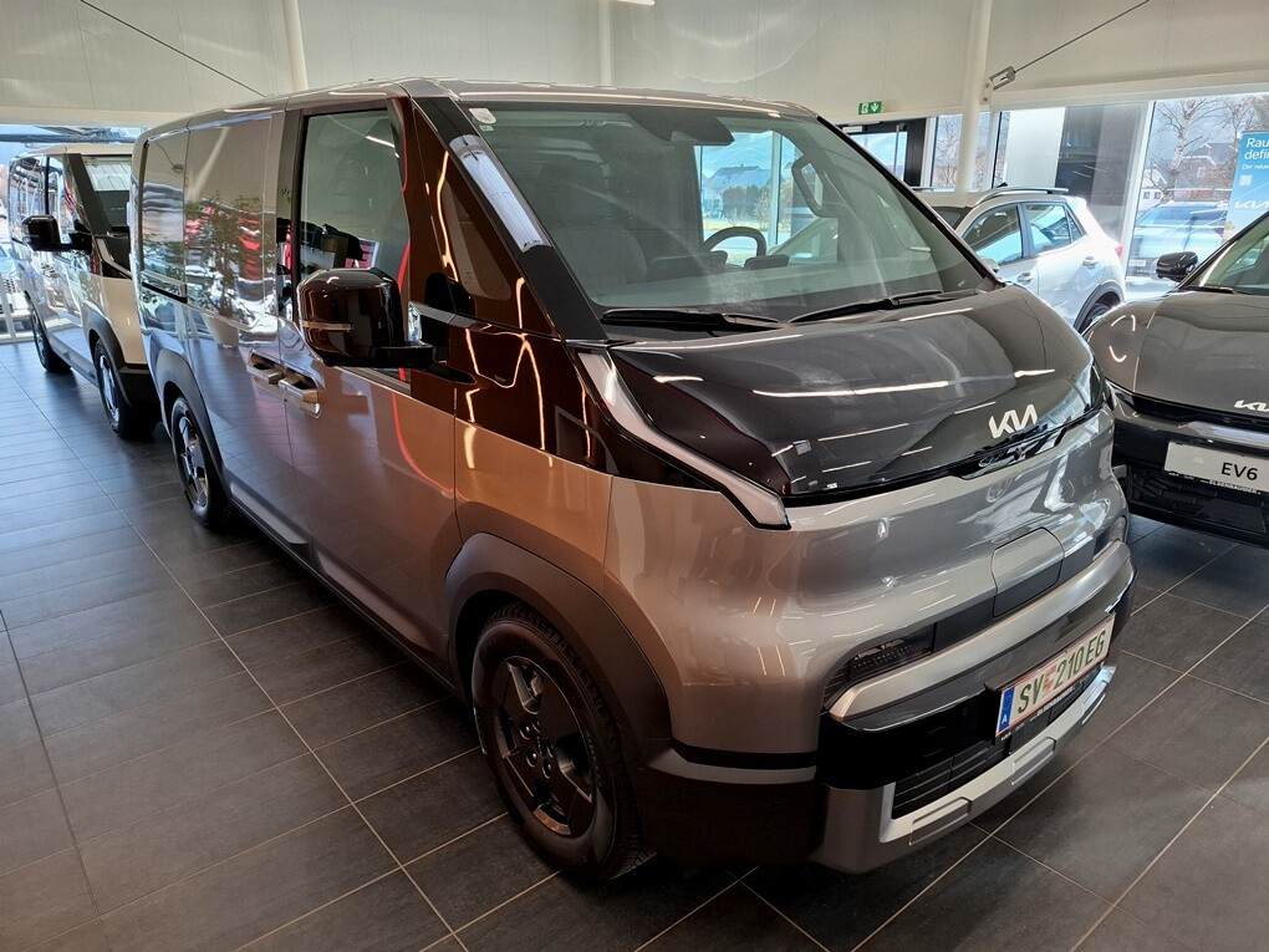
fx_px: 843
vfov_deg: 58.9
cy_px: 476
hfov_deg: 73.9
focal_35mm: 23
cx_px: 634
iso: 64
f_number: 1.8
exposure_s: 1/100
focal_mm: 5.54
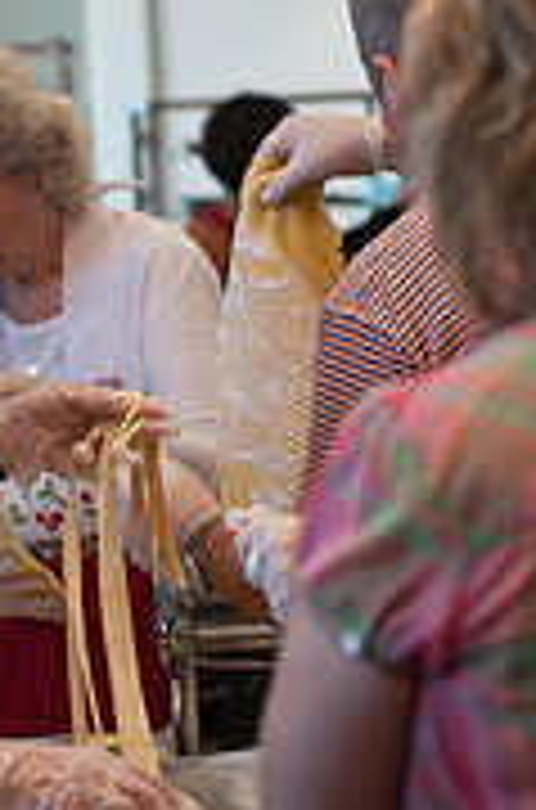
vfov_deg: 11.0
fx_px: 4223
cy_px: 432
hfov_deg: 7.2
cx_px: -11
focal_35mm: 188
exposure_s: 1/90
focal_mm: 50
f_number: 2.8
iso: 800
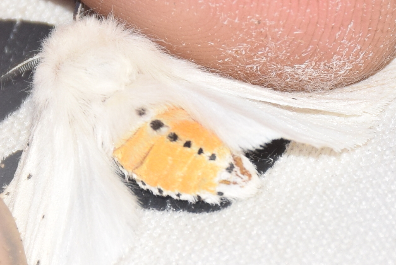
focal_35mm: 210
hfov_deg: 9.8
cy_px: 132
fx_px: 2312
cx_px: 198
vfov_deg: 6.6
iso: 320
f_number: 11
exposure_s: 1/160
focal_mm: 140
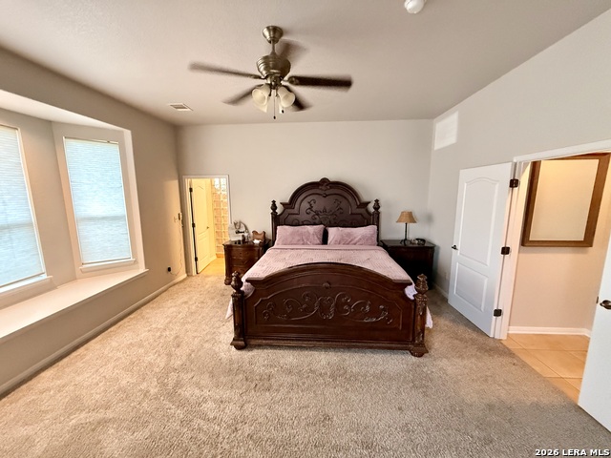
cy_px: 229
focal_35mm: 14
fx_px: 247
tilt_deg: -8.9
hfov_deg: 102.1
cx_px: 306
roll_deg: +0.1
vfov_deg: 85.7
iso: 800
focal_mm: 2.22
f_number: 2.2
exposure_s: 1/60
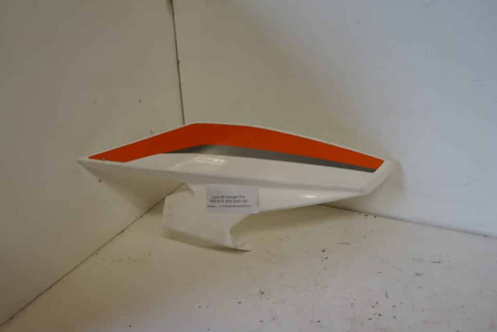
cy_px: 173
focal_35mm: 29
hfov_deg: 63.6
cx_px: 262
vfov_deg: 45.0
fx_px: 400
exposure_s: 1/60
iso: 500
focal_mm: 18
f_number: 4.5
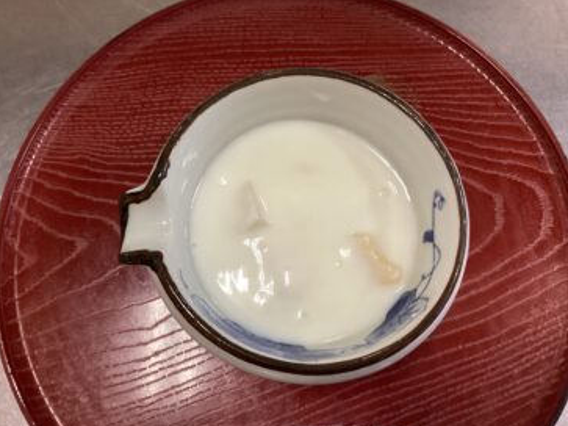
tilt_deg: -76.6
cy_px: 215
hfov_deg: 56.8
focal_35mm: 32
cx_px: 287
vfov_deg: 44.1
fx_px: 525
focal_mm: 3.3
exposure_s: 1/60
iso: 250
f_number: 2.4
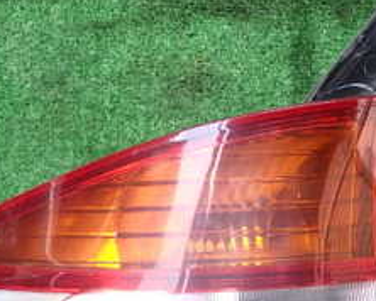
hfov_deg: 24.1
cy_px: 294
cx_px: 188
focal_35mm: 79
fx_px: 880
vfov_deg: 19.0
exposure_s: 1/60
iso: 125
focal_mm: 5.4
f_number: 2.3
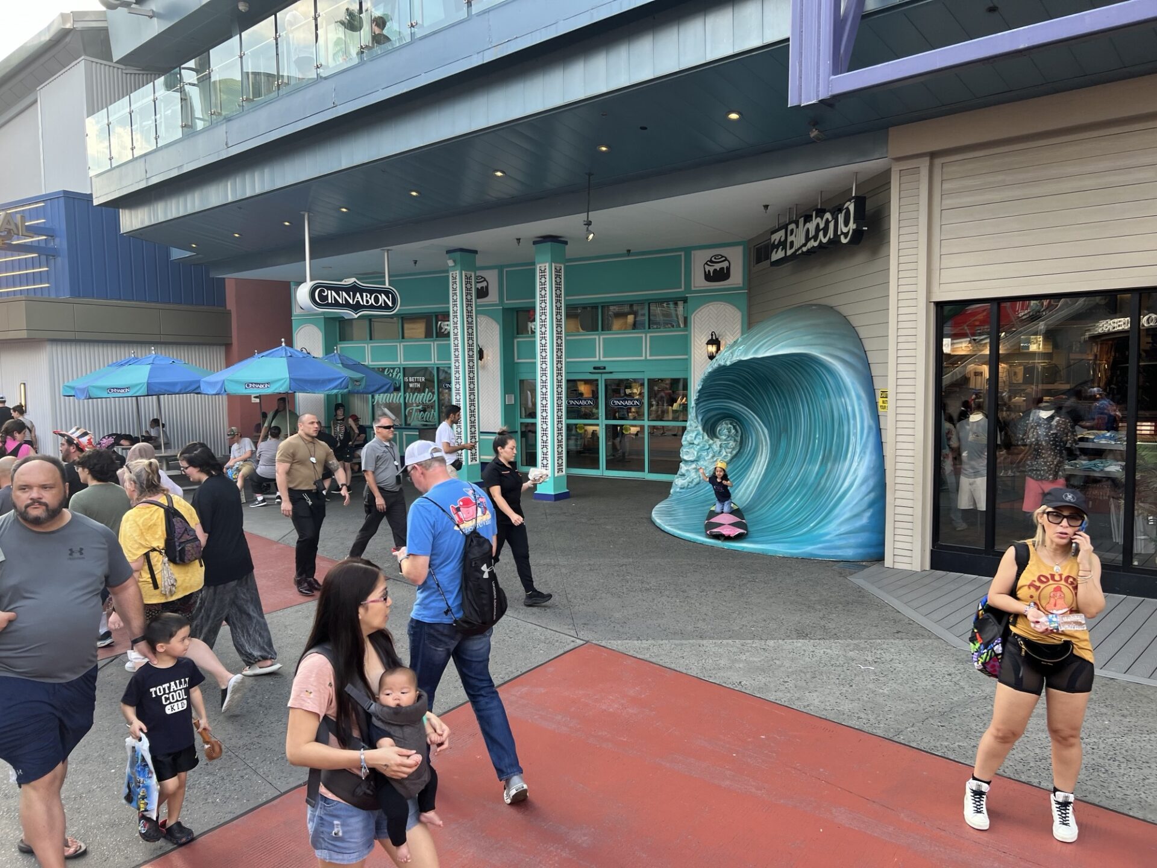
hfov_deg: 67.3
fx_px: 869
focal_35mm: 26
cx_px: 578
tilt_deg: -3.3
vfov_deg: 53.1
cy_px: 434
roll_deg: +1.1
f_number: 1.5
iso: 40
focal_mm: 5.7
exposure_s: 1/237
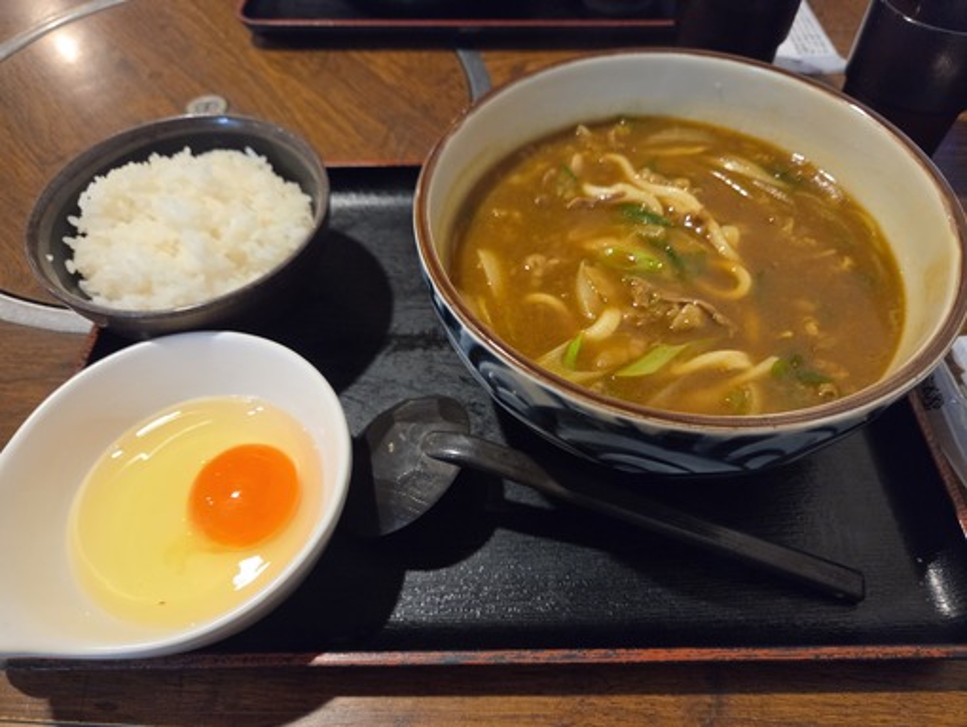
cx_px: 484
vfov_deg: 58.9
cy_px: 364
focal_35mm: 23
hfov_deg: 73.9
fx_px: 643
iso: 800
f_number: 1.8
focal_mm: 5.4
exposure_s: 1/120
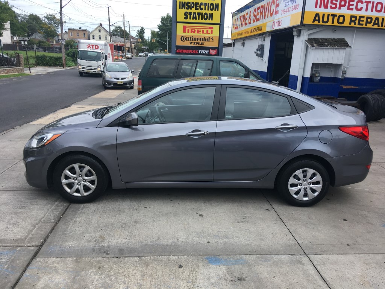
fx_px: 323
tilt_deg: -13.8
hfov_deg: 61.7
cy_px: 144
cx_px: 192
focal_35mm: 29
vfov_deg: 48.2
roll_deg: -1.6
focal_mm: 4.15
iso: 25
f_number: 2.2
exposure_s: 1/545
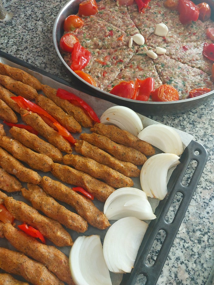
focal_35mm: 30
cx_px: 107
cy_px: 142
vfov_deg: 60.0
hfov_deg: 46.8
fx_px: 247
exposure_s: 1/100
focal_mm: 4.6
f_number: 1.8
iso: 160
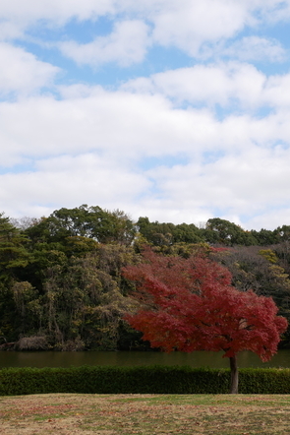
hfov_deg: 27.7
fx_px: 580
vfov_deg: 41.1
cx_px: 213
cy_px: 217
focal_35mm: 48
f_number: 7.1
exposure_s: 1/320
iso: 200
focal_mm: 17
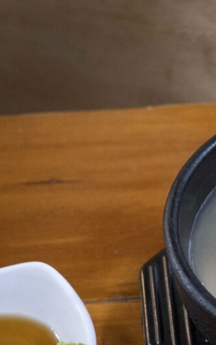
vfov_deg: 17.5
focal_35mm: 119
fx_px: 1120
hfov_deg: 10.7
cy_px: 221
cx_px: 309
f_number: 5.6
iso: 5000
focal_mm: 60
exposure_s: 1/160
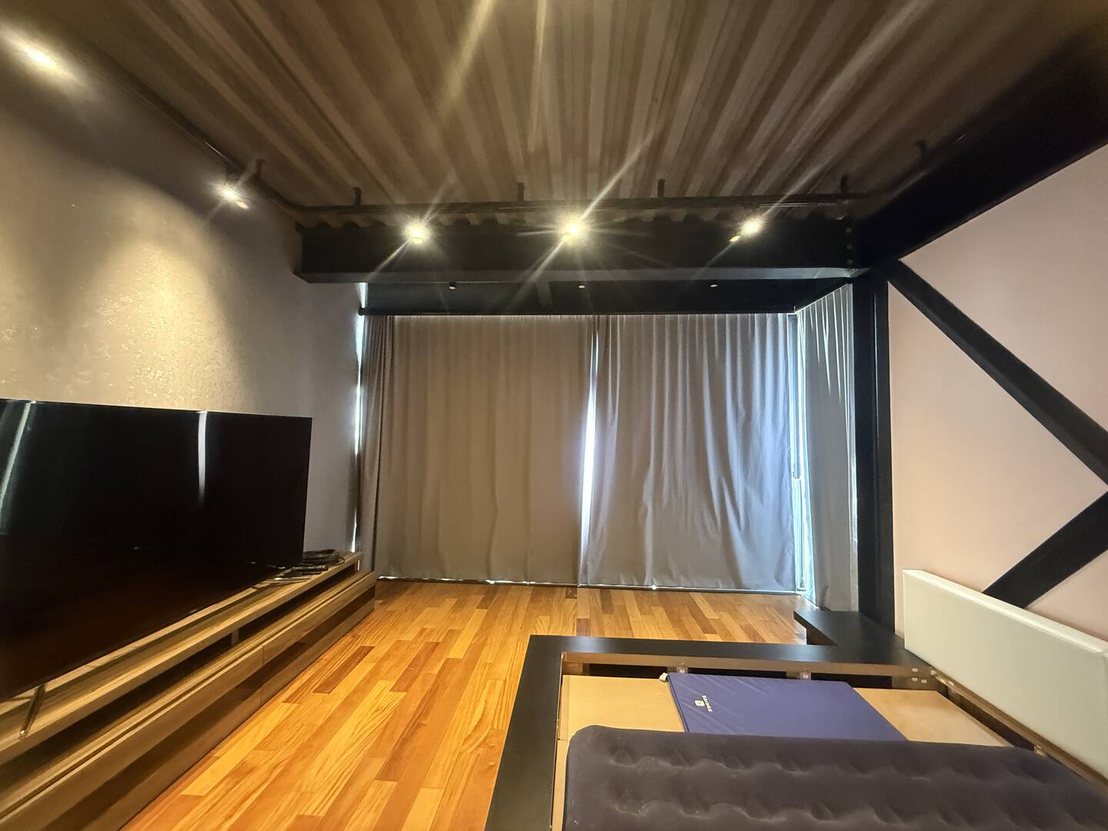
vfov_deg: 85.7
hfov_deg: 102.1
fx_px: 448
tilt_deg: +4.4
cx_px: 554
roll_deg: -1.0
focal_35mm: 14
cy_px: 416
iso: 1000
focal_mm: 2.22
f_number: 2.2
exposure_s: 1/40
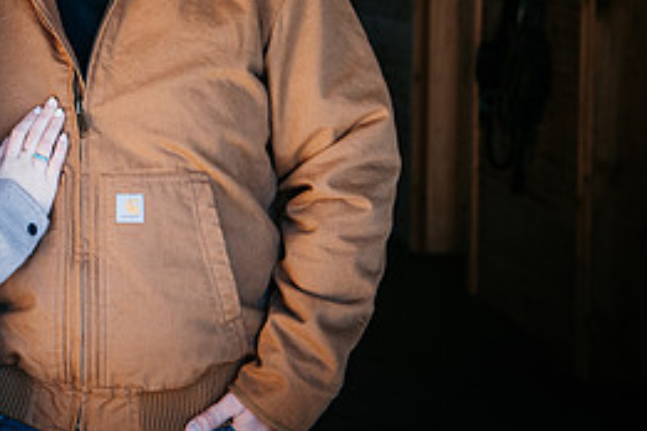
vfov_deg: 13.4
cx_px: 10
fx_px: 1797
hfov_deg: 19.8
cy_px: -35
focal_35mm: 100
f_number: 3.5
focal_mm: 45
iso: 1000
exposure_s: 1/250
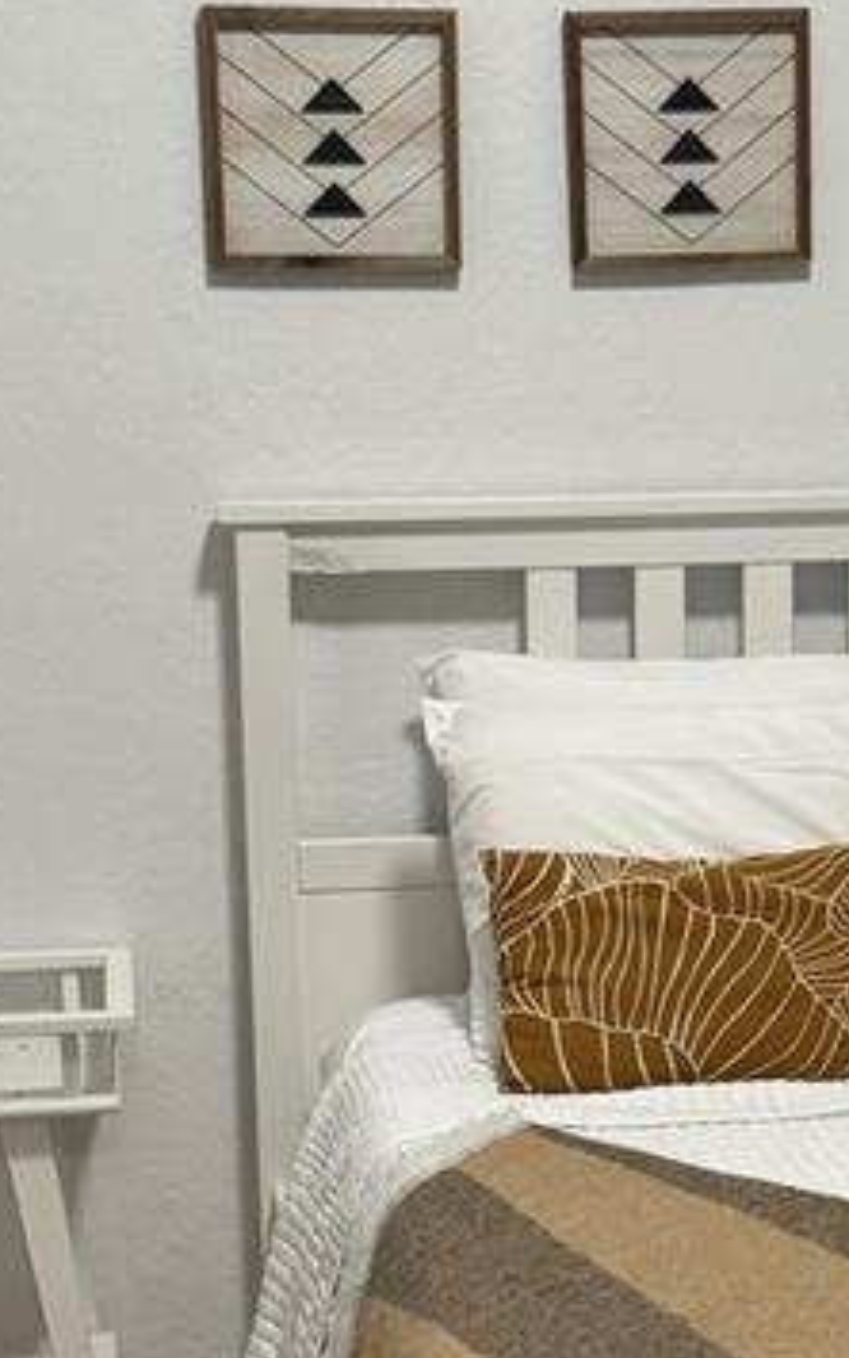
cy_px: 903
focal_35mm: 86
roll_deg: +2.2
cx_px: 715
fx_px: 3182
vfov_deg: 24.0
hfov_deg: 15.1
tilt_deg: -13.5
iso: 200
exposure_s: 1/120
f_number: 1.78
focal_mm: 6.76
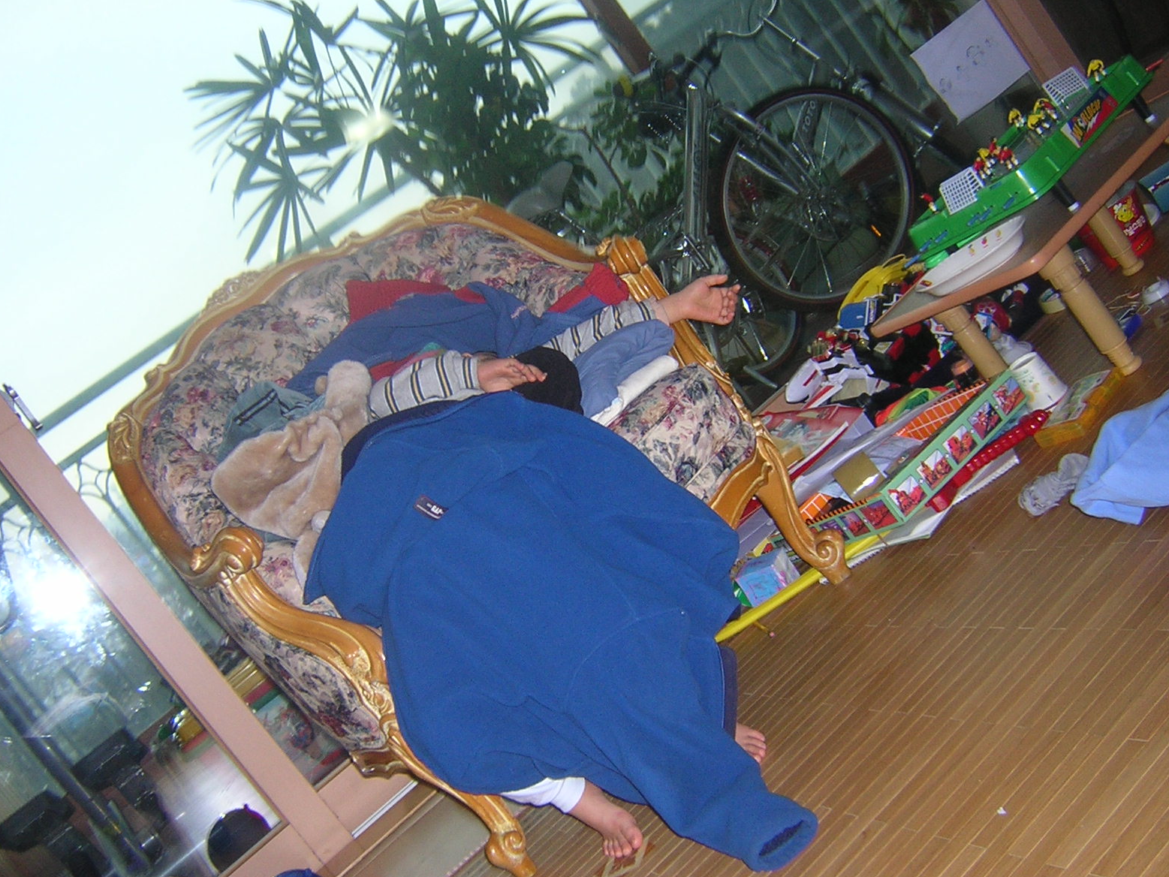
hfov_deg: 50.1
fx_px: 1250
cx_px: 569
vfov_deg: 38.7
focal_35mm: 37
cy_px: 432
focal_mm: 4.7
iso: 189
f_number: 2.6
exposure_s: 1/60.1
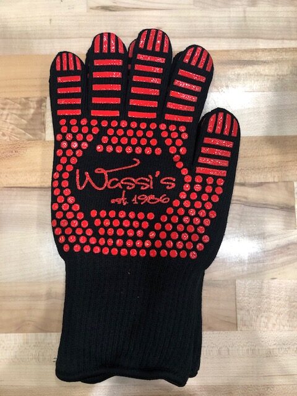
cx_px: 148
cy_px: 198
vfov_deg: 63.4
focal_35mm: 28
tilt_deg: -82.6
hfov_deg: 49.7
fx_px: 320
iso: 40
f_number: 1.8
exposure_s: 1/15
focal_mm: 3.99
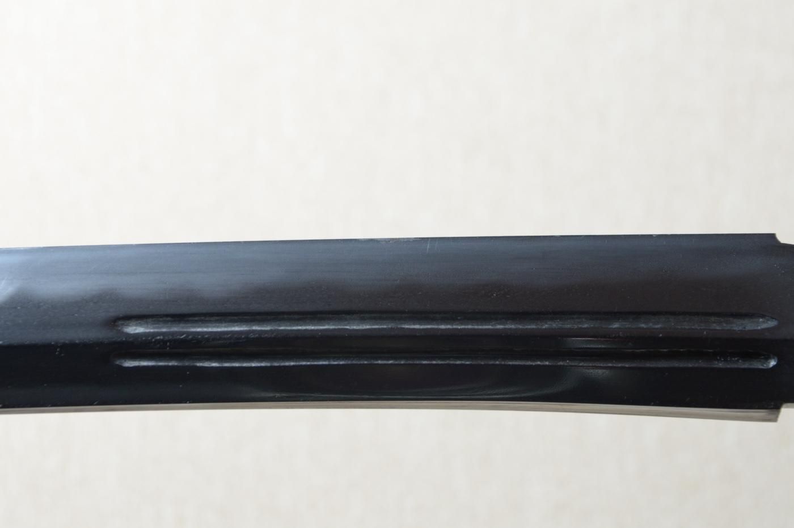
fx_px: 2810
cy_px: 264
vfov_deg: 10.7
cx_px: 397
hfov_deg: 16.1
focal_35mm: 128
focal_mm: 85
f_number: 11
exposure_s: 1/2
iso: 400
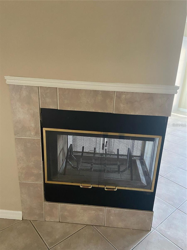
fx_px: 187
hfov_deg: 53.1
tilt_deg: -18.5
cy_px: 125
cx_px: 94
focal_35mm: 26
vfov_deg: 67.3
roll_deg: -1.7
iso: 500
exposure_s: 1/60
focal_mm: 4.25
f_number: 1.8
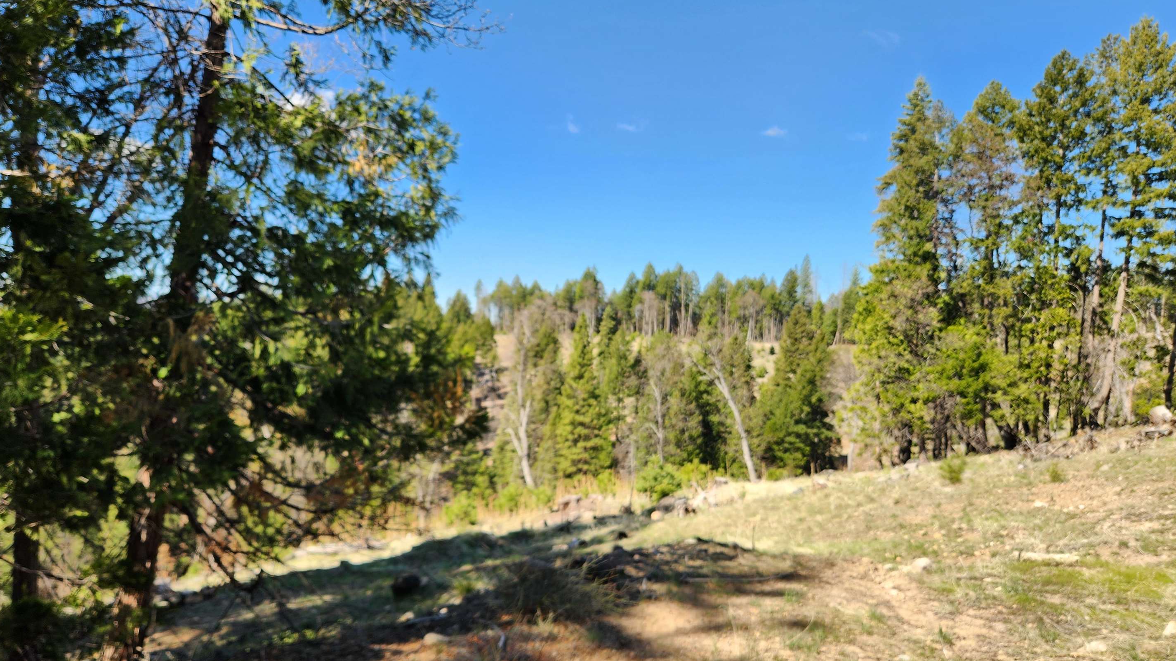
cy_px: 355
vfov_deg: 42.9
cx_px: 545
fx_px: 842
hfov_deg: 69.8
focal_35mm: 27
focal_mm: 5.4
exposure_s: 1/536
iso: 20
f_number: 1.8
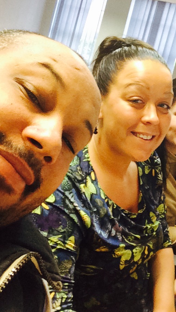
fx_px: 398
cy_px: 122
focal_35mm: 48
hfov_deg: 24.4
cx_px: 148
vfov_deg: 42.6
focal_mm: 2.15
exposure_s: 1/33
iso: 200
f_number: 2.4
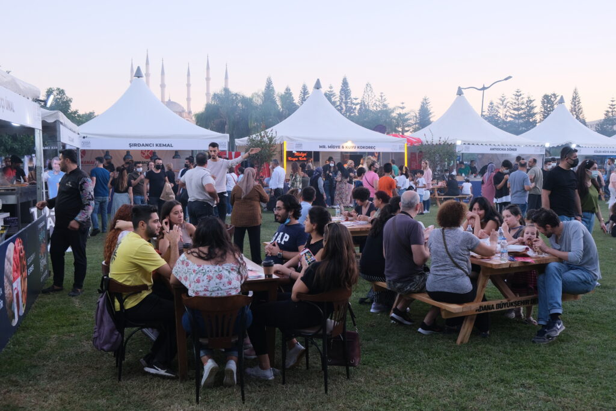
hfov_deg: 53.1
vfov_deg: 36.9
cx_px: 308
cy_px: 206
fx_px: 616
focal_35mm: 36
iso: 640
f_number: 4.5
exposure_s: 1/80
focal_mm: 24.3
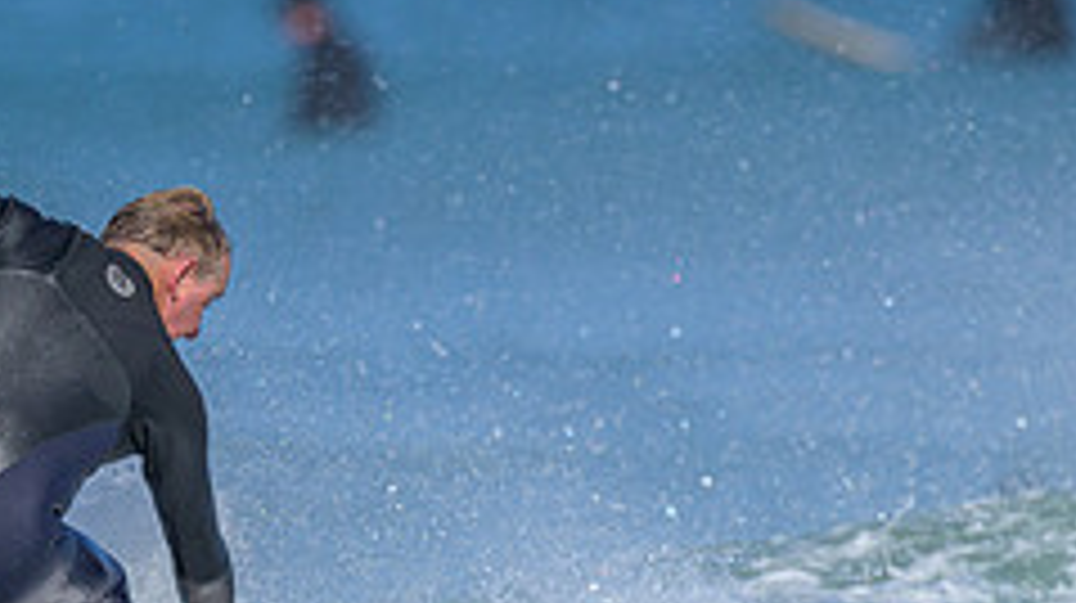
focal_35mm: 2058
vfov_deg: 0.6
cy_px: 773
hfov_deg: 1.1
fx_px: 58671
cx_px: 393
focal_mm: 800
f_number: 6.3
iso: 250
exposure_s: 1/2000
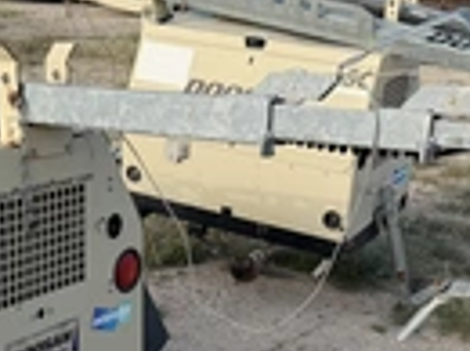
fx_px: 1003
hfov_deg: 26.2
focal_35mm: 74
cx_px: 159
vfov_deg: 19.8
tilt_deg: -18.4
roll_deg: -4.0
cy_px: 242
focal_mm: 6.76
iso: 80
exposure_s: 1/2611
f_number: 1.78
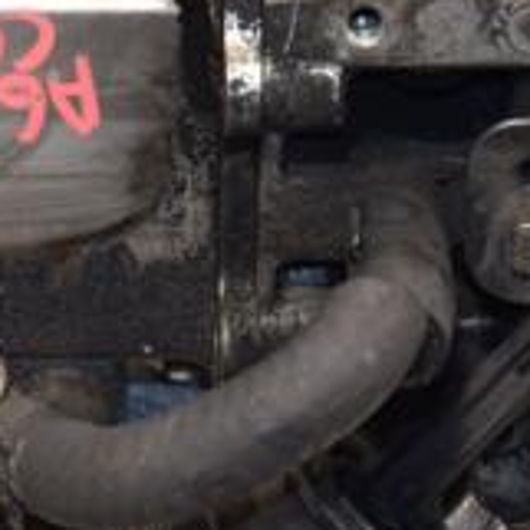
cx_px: 26
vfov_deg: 7.4
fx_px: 4105
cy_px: 260
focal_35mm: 237
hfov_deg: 7.4
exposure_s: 1/125
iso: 800
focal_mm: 50
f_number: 5
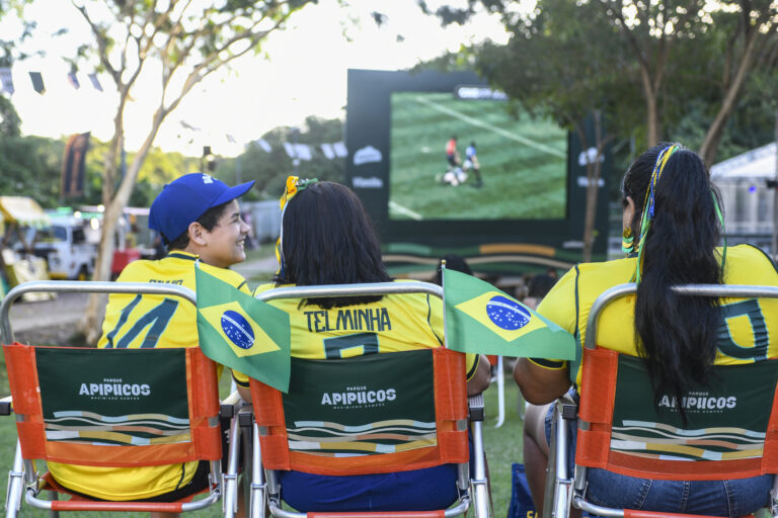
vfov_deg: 26.0
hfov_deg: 38.2
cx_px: 389
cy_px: 259
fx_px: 1124
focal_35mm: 52
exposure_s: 1/250
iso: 500
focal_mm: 52
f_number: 4
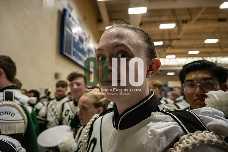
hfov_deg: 73.7
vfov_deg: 53.2
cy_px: 76
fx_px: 152
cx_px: 114
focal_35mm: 24
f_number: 4
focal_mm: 24
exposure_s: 1/800
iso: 8000
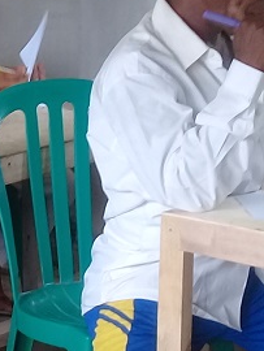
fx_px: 1472
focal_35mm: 145
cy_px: 160
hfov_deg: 9.8
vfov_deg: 13.6
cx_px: -194
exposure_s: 1/40
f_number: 2.2
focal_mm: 3.3
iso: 64
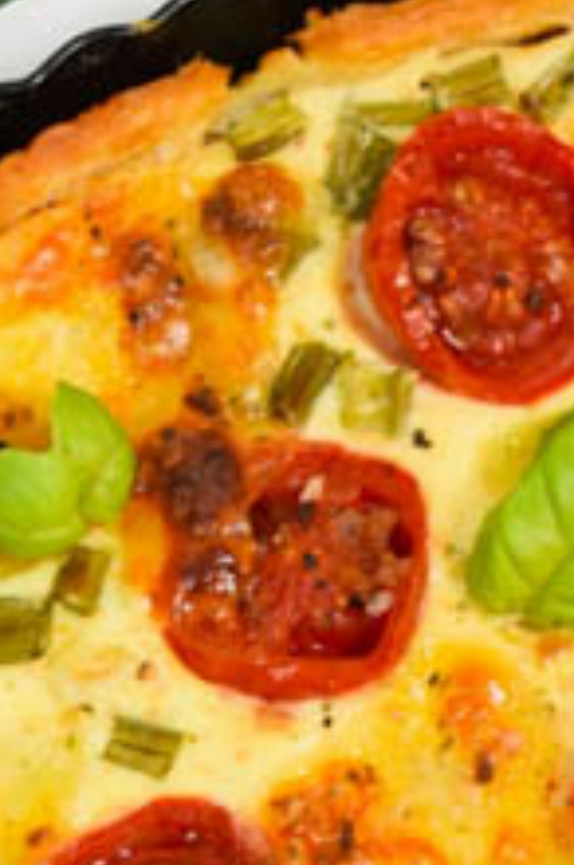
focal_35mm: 235
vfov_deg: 8.5
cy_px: 1372
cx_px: 771
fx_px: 5638
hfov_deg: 5.8
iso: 800
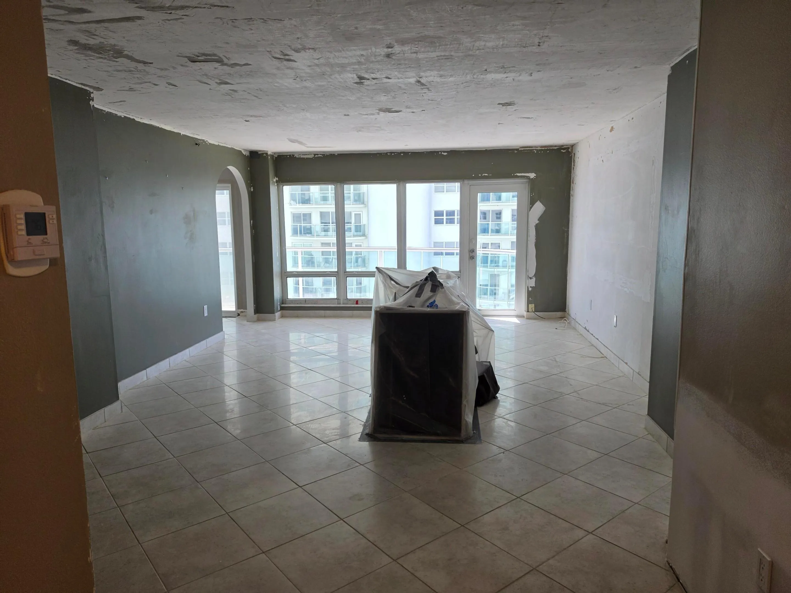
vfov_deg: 58.9
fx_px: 526
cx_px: 396
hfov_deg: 73.9
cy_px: 296
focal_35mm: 23
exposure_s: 1/120
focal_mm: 6.5
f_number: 1.4
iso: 20
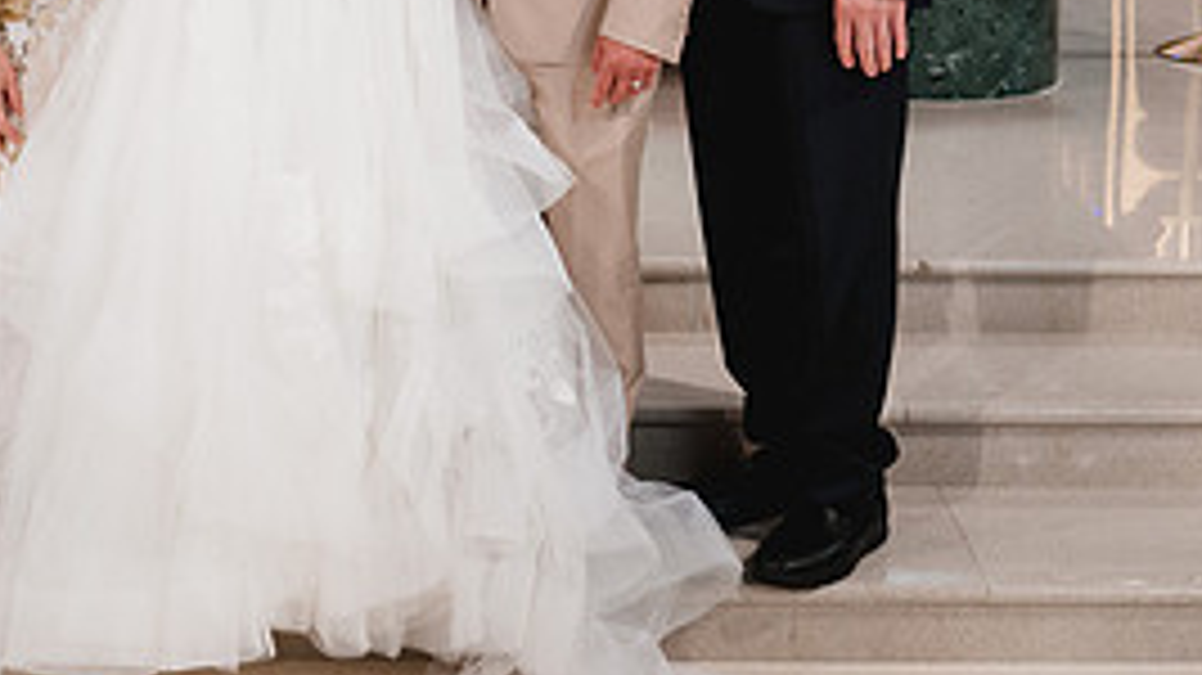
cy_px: -101
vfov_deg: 14.5
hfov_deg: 26.1
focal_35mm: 81
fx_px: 2581
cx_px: 437
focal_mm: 35
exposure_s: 1/200
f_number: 3.2
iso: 1000
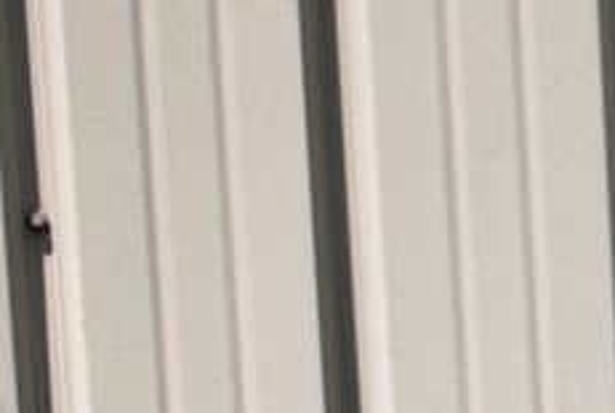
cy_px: 953
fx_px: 2841
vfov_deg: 7.8
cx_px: 916
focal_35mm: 166
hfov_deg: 11.8
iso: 100
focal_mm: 20
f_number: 3.8
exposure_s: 1/800
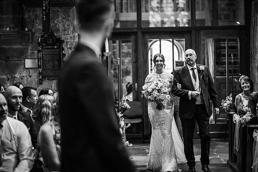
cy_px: 86
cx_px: 129
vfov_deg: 16.1
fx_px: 609
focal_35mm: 85
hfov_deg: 23.9
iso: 560
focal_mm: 85
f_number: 1.8
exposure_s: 1/200
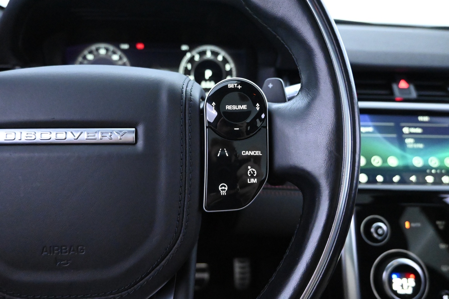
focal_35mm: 24
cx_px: 224
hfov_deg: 73.7
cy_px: 150
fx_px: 299
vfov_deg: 53.1
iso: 10000
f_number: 3.5
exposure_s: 1/60
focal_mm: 16
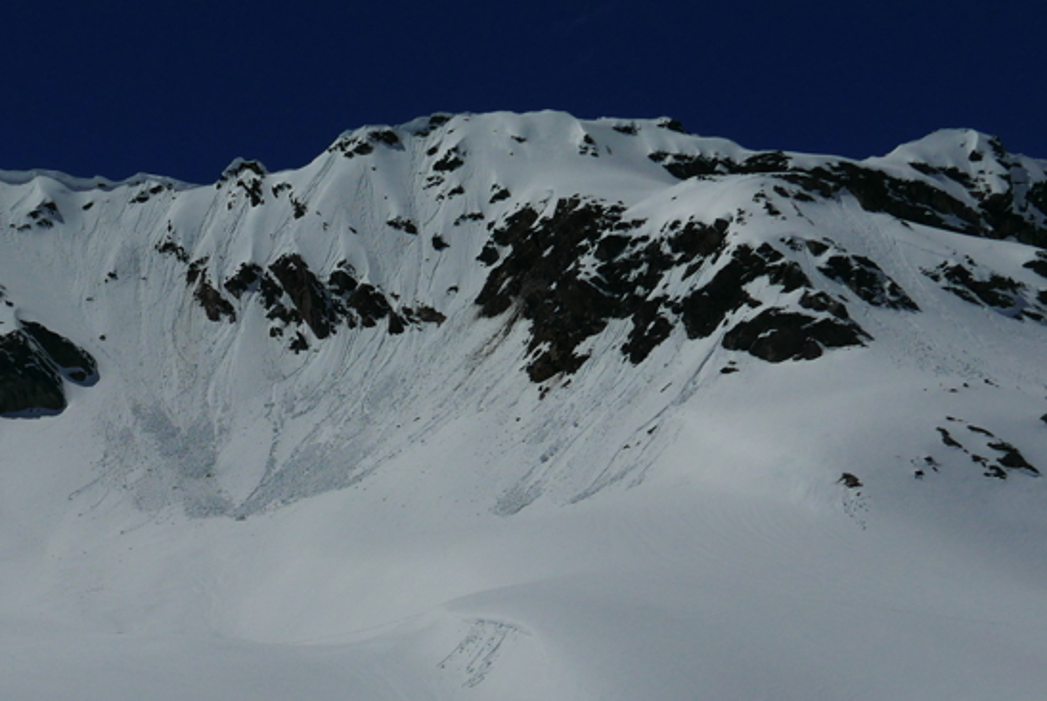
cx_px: 269
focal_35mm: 70
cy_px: 609
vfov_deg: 19.2
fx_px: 2038
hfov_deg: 28.4
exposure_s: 1/10000
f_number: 5.6
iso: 200
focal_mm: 14.4
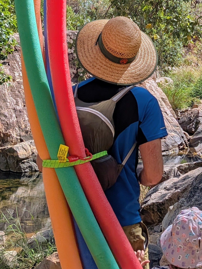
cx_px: 230
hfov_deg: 19.7
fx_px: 552
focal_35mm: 71
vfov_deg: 26.4
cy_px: 24
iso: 27
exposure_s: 1/2381
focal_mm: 4.53
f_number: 1.7
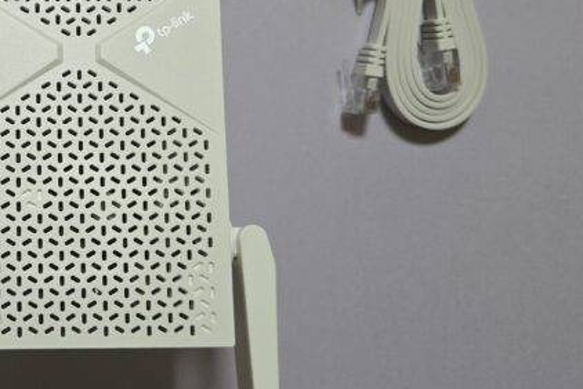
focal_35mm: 58
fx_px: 940
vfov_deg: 23.2
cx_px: 22
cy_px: 105
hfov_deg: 32.2
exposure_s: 1/100
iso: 250
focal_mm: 5.4
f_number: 1.8
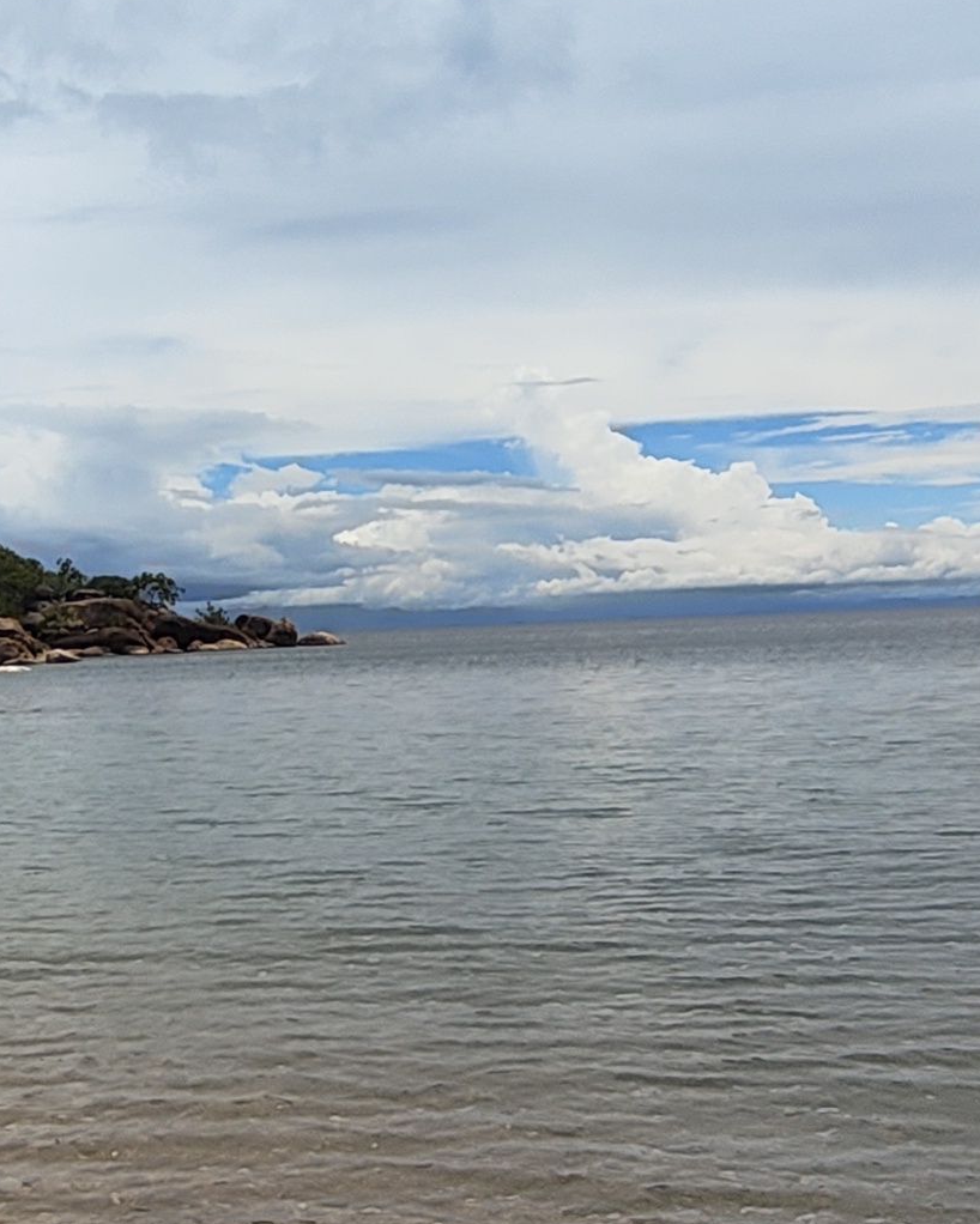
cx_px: 253
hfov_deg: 31.6
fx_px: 1703
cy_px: 711
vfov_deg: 39.4
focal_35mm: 47
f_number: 2.2
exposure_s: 1/3399
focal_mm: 1.64
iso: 50
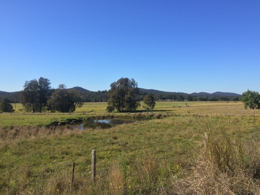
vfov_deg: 48.2
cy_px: 98
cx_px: 130
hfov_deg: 61.7
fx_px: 218
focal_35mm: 29
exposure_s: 1/1582
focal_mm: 4.15
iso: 32
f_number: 2.2
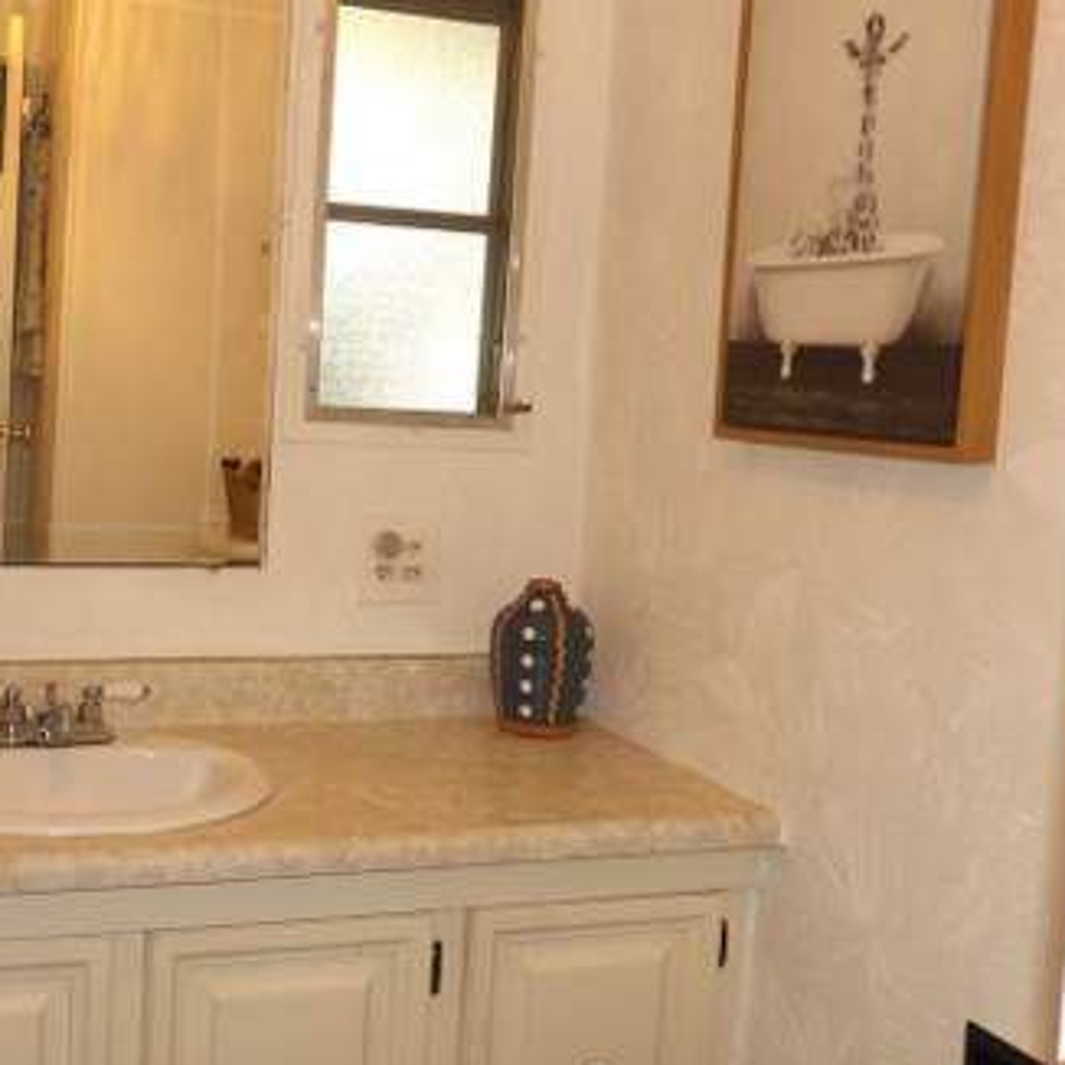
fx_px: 1497
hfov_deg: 38.5
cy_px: 536
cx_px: 310
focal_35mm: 43
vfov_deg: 39.2
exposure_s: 1/33
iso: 200
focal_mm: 5.9
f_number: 3.6
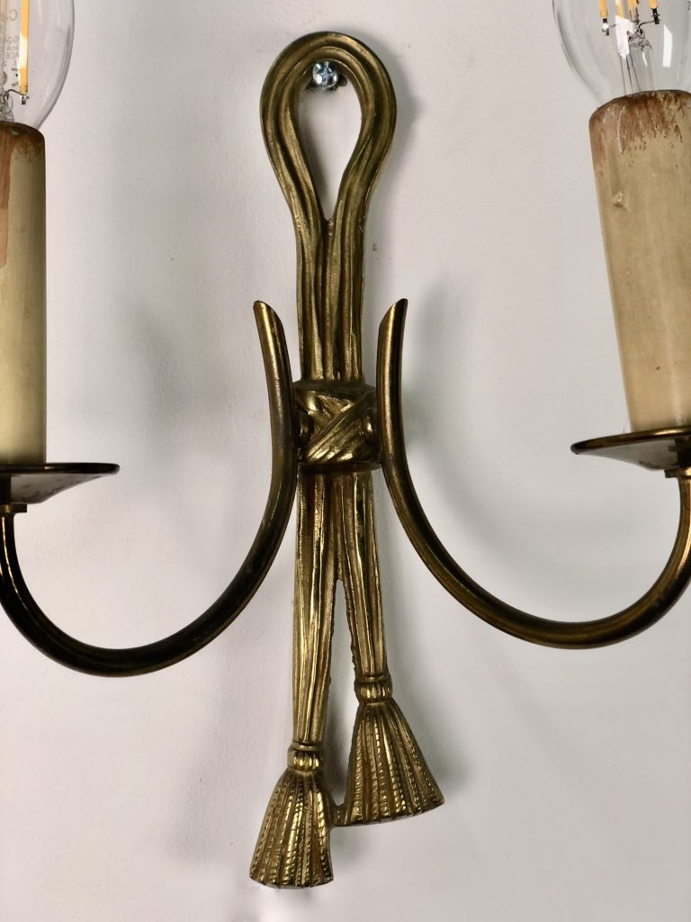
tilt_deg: +0.8
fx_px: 1384
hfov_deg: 28.0
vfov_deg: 36.8
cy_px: 461
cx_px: 346
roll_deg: -0.4
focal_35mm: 52
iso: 32
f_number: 2.4
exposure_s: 1/50
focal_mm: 6
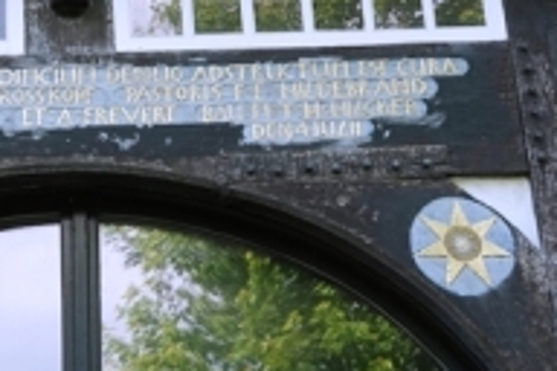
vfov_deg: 14.8
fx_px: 1423
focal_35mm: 92
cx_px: 45
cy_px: 293
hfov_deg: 21.6
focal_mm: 14.65
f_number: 8
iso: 100
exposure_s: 1/50
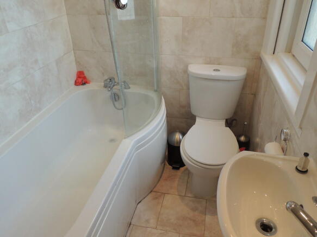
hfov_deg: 63.5
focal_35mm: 28
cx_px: 158
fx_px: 256
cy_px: 118
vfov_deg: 49.7
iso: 100
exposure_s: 1/30
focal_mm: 4.9
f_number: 3.1
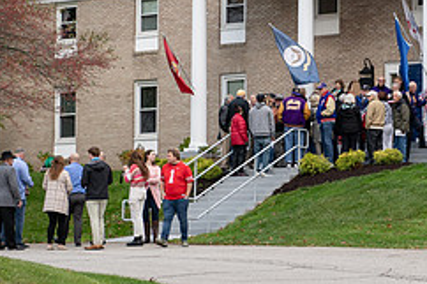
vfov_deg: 9.8
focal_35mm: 139
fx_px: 1648
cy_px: 94
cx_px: 363
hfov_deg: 14.6
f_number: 4
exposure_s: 1/250
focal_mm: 58
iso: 250
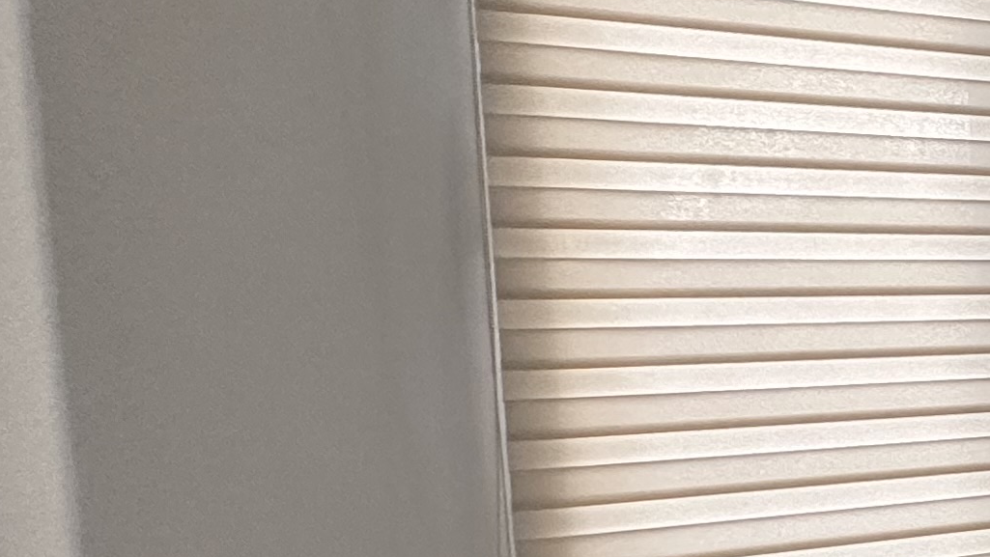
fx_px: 1575
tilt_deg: -3.2
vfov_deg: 19.9
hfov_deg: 21.3
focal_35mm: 60
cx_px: 1826
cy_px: 406
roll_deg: -1.0
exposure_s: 1/120
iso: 250
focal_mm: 2.22
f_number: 2.2
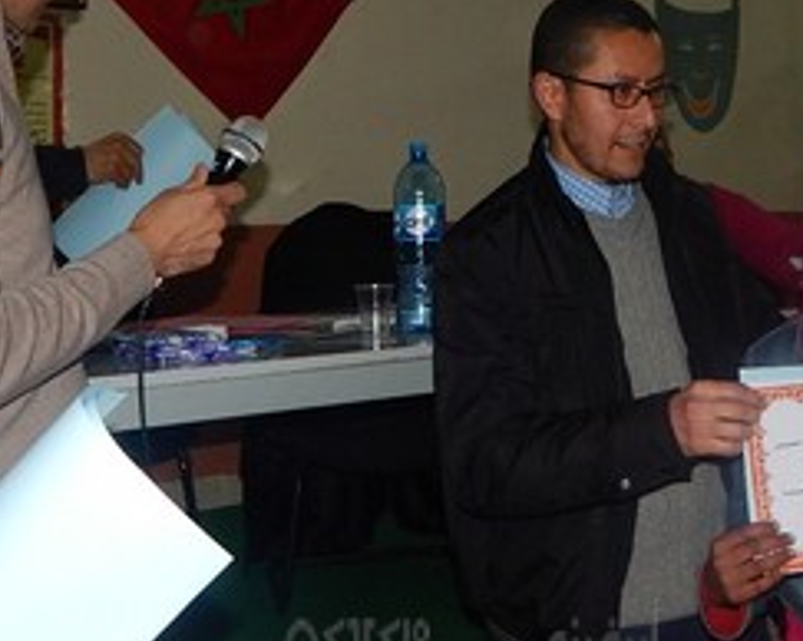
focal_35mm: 53
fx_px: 1259
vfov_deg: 28.1
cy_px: 152
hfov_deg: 35.3
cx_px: 463
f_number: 3
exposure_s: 1/30
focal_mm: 4
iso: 200
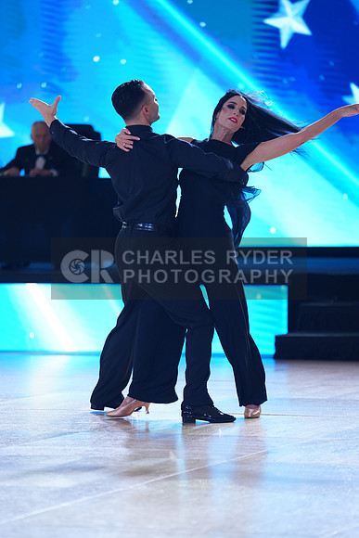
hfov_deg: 7.6
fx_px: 2691
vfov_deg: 11.4
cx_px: 180
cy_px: 269
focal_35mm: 180
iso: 800
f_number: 2.8
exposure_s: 1/500
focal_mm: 180
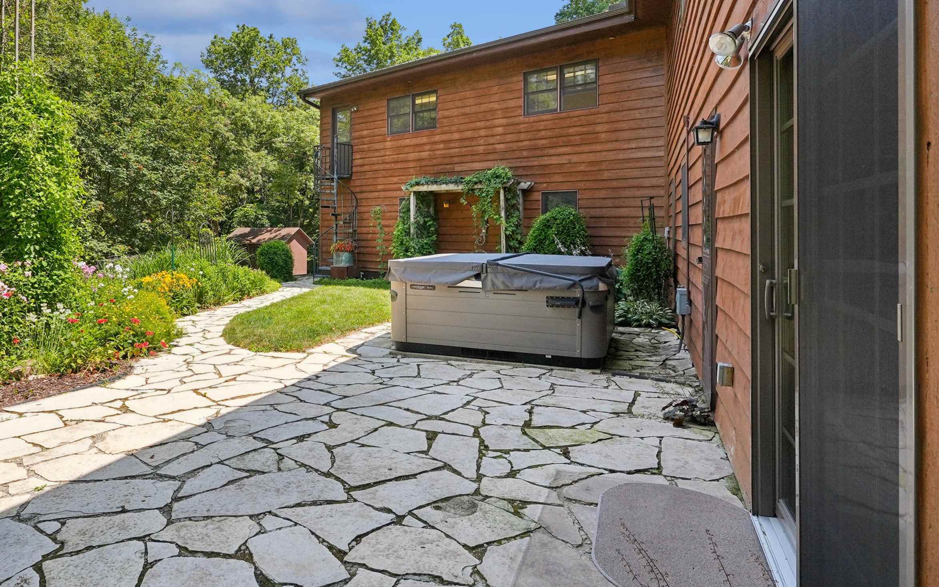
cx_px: 346
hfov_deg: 73.4
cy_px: 244
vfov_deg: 50.8
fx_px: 614
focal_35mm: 24
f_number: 9
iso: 400
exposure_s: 1/400
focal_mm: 18
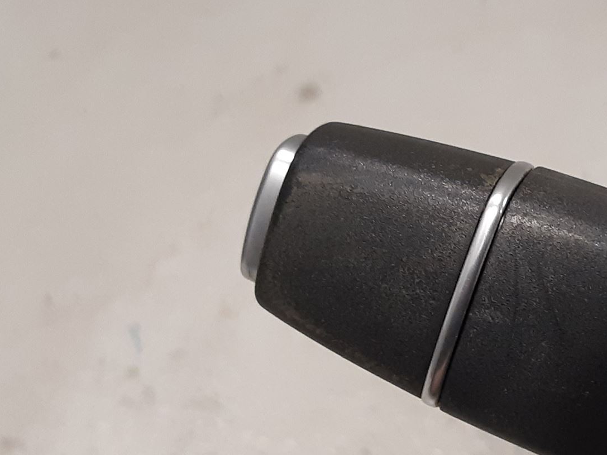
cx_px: 479
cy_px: 294
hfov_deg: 37.6
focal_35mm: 49
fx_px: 859
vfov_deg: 29.5
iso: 160
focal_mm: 3.93
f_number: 1.7
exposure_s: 1/50
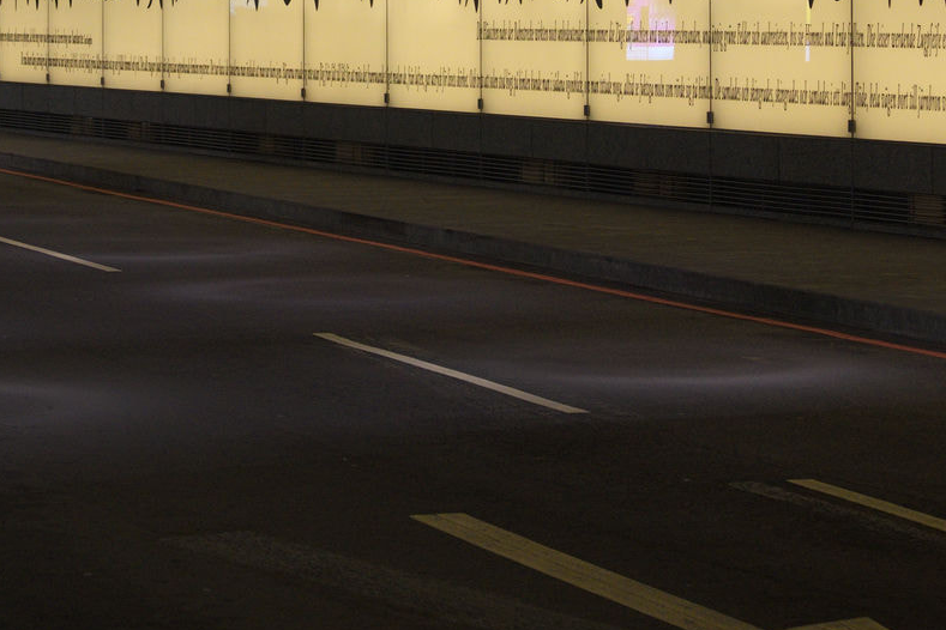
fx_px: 3547
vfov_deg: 10.0
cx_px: 390
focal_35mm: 135
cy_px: -118
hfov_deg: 15.2
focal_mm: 52
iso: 1600
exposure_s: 1/60
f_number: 5.6
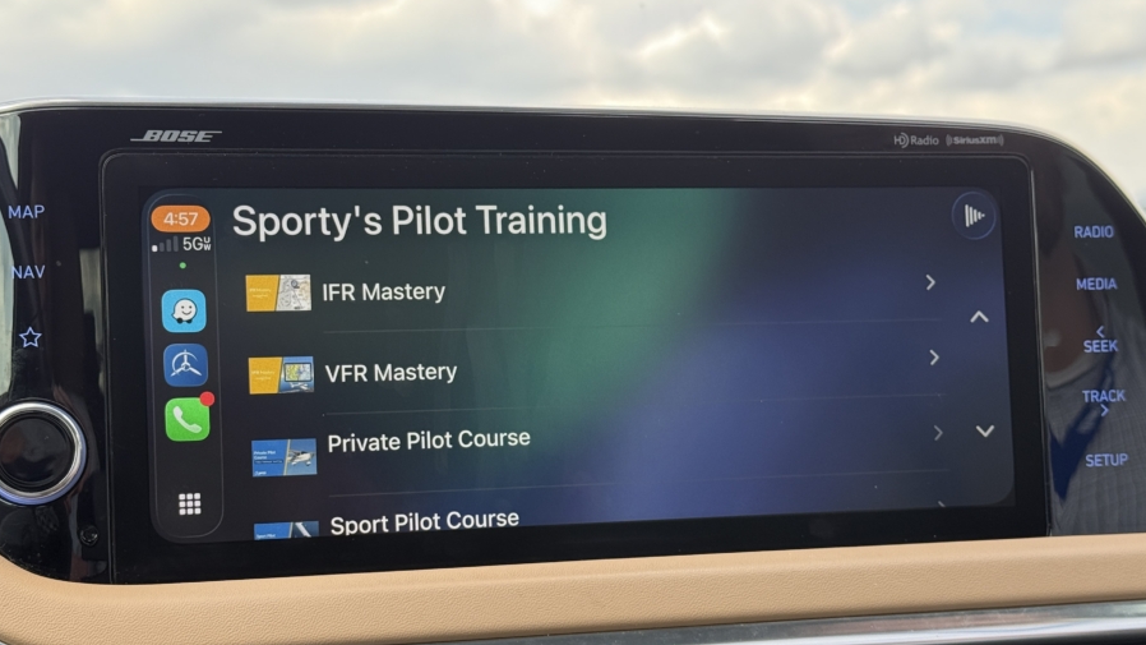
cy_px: 377
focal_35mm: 60
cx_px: 539
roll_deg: +2.2
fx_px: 1823
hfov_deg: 34.9
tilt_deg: +0.1
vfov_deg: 20.0
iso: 64
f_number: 1.78
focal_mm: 6.76
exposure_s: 1/257
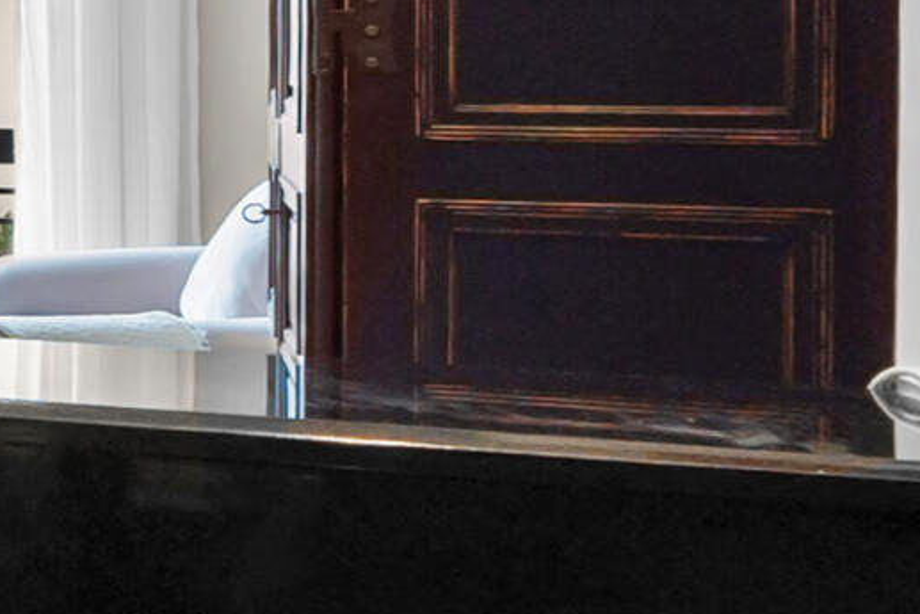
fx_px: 2224
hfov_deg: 15.1
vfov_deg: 15.6
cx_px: -1223
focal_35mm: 87
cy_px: 157
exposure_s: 1/4
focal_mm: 10
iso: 100
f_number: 8
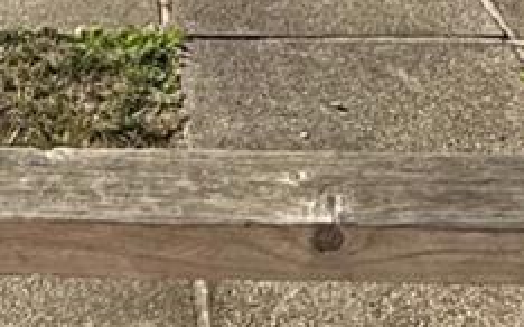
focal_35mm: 95
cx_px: 24
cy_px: -305
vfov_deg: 12.3
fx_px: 1356
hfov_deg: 21.3
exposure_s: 1/2237
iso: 50
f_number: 2.2
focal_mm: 2.22
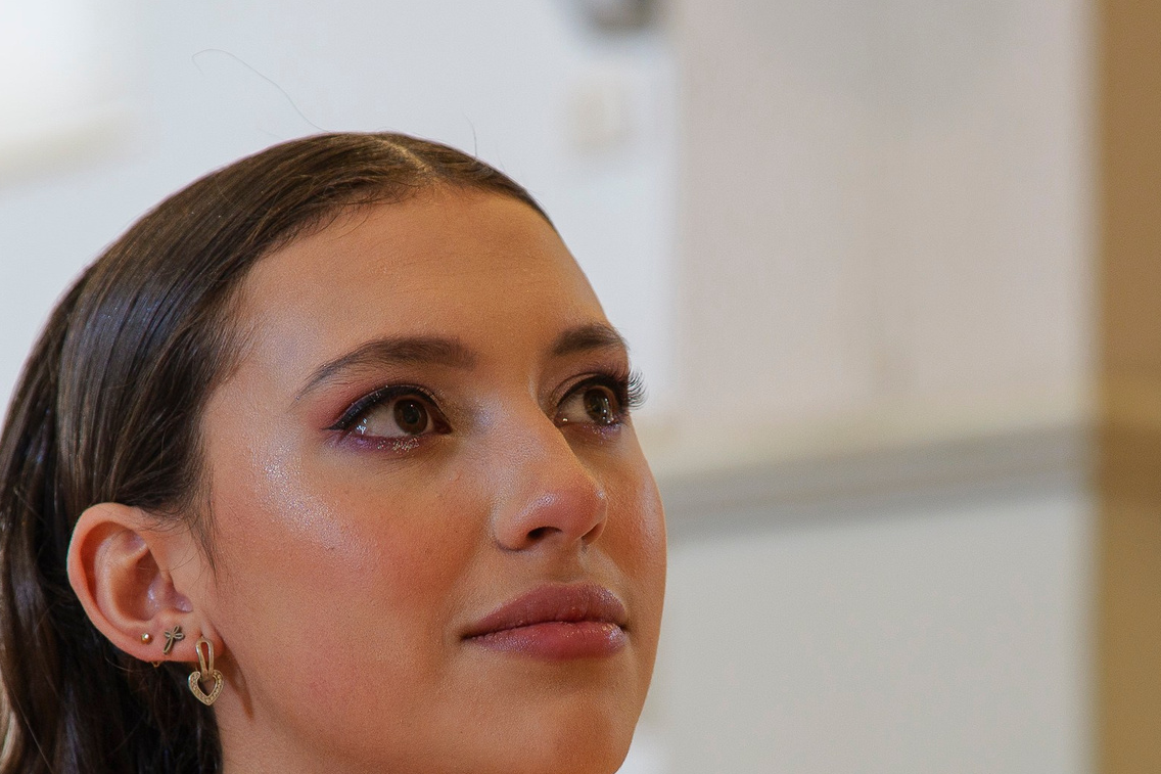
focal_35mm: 169
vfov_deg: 8.1
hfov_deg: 12.2
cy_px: 679
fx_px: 5449
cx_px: 571
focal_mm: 75
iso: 800
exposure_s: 1/60
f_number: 3.2
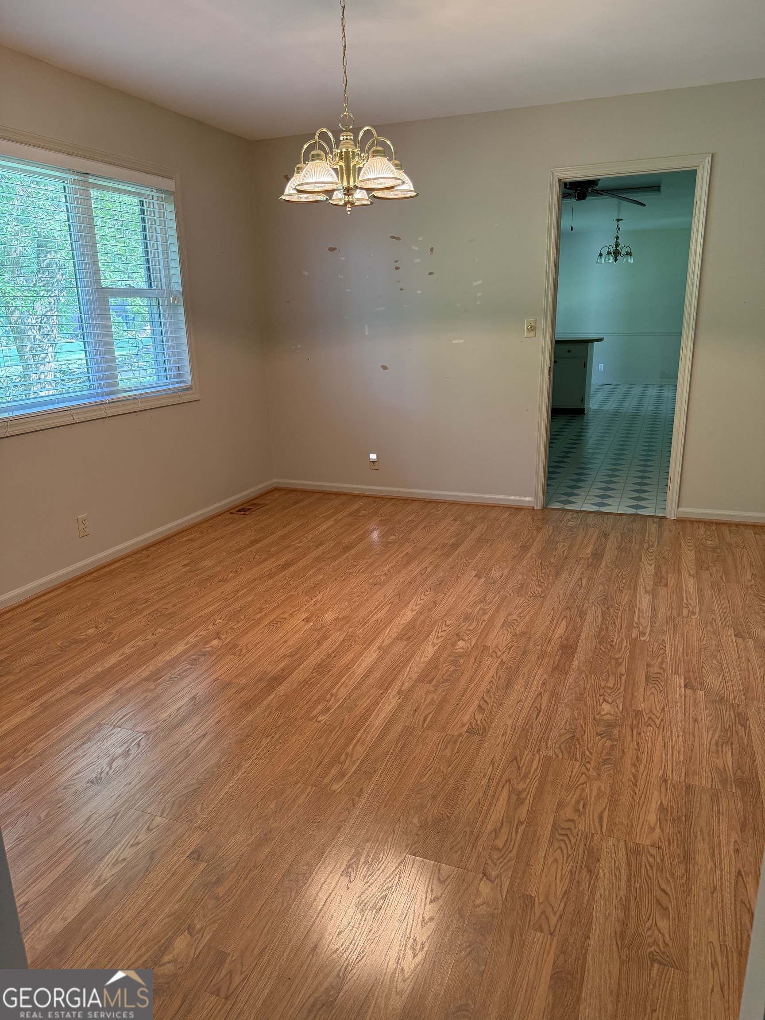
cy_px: 510
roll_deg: +1.5
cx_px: 382
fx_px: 707
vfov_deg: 71.6
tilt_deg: -15.8
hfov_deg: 56.8
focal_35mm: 24
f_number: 1.78
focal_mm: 6.76
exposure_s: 1/60
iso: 250
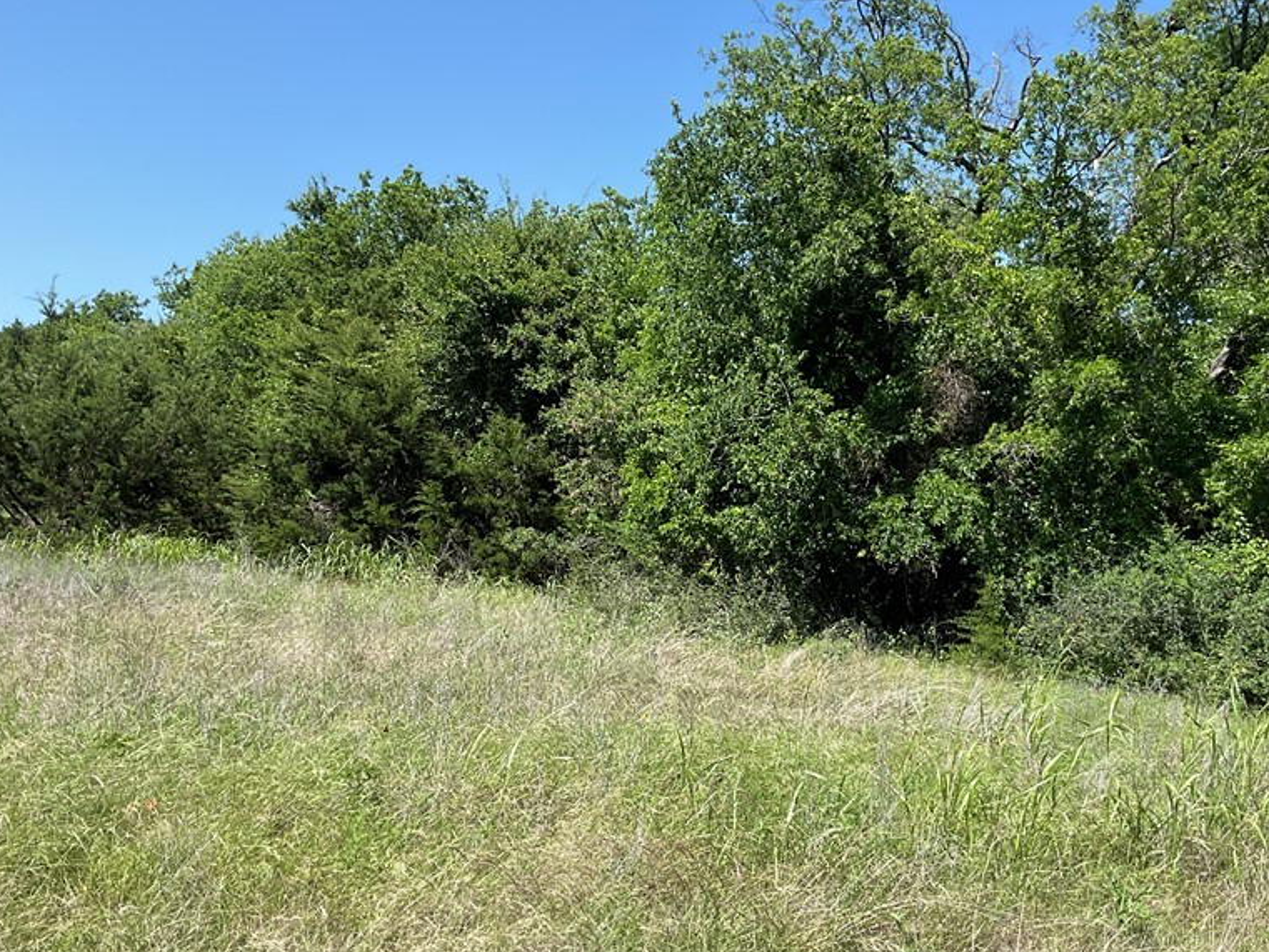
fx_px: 1430
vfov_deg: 36.8
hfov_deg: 47.7
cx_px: 737
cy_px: 519
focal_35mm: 39
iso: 16
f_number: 1.8
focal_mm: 3
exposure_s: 1/1076
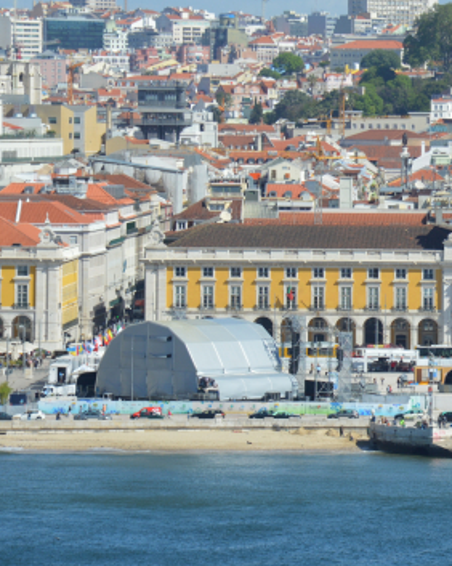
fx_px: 5608
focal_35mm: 335
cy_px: 202
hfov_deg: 4.6
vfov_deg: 5.8
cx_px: 484
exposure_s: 1/320
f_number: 9
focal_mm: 105
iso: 100
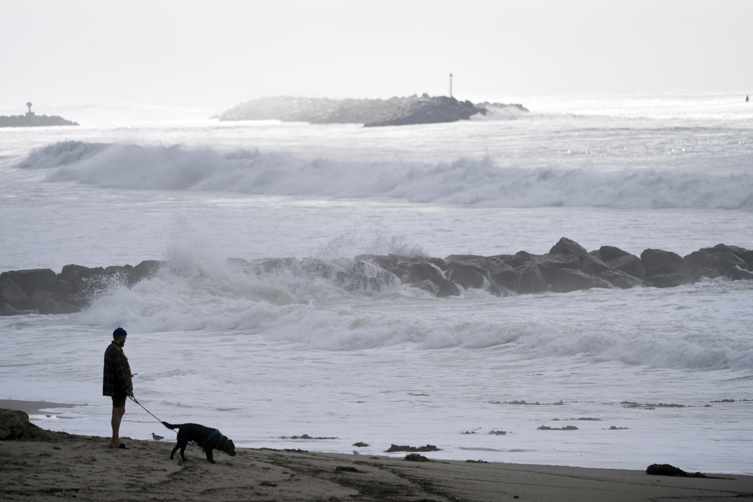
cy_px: 251
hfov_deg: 6.4
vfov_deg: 4.2
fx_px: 6776
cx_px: 376
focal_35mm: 324
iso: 250
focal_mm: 324
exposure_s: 1/1600
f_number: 5.6
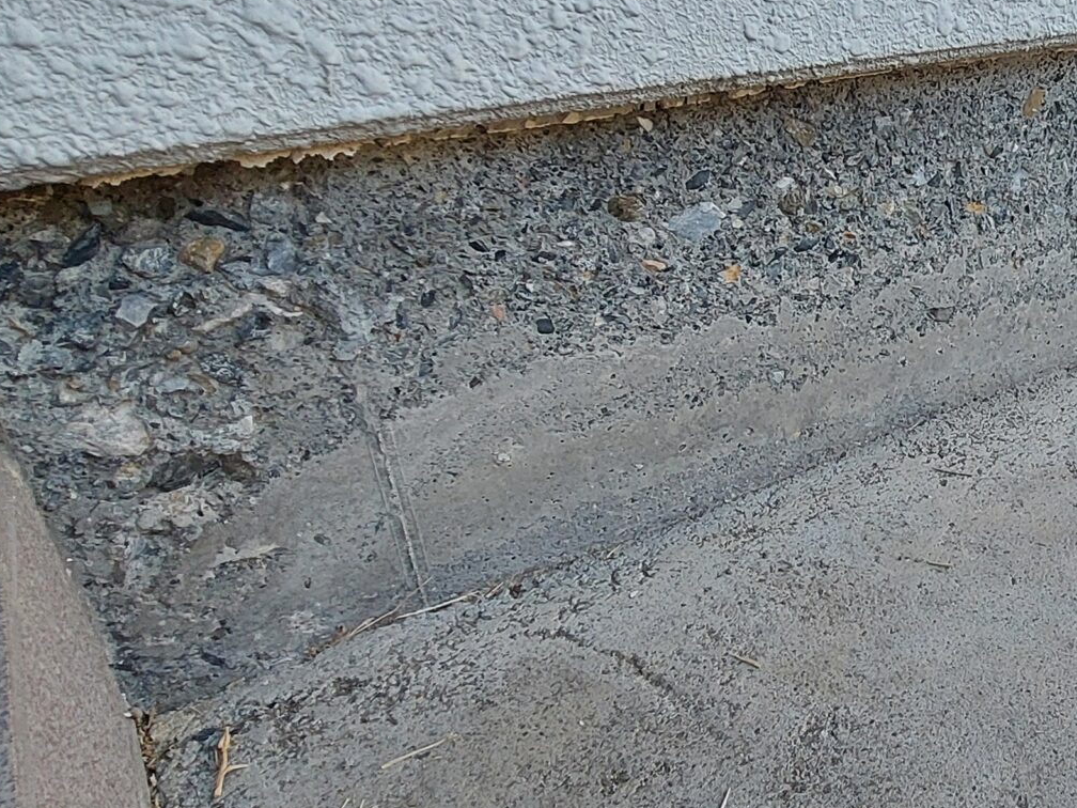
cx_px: 1011
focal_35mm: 33
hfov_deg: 48.2
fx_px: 1027
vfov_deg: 42.9
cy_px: 386
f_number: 2.2
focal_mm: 1.74
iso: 100
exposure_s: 1/100
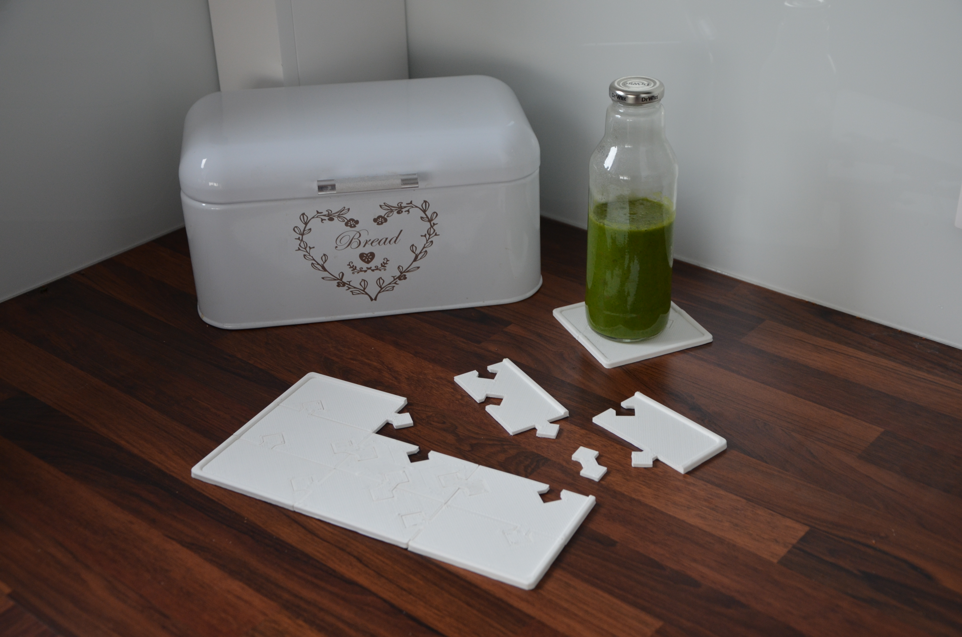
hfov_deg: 39.0
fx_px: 1360
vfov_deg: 26.4
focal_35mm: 51
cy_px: 318
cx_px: 481
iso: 500
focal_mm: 34
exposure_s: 1/60
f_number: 4.2
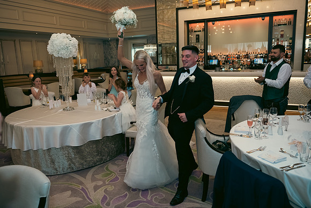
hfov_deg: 65.5
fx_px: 242
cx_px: 156
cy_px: 104
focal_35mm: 28
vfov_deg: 46.4
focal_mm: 28
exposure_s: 1/160
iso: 800
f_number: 3.5
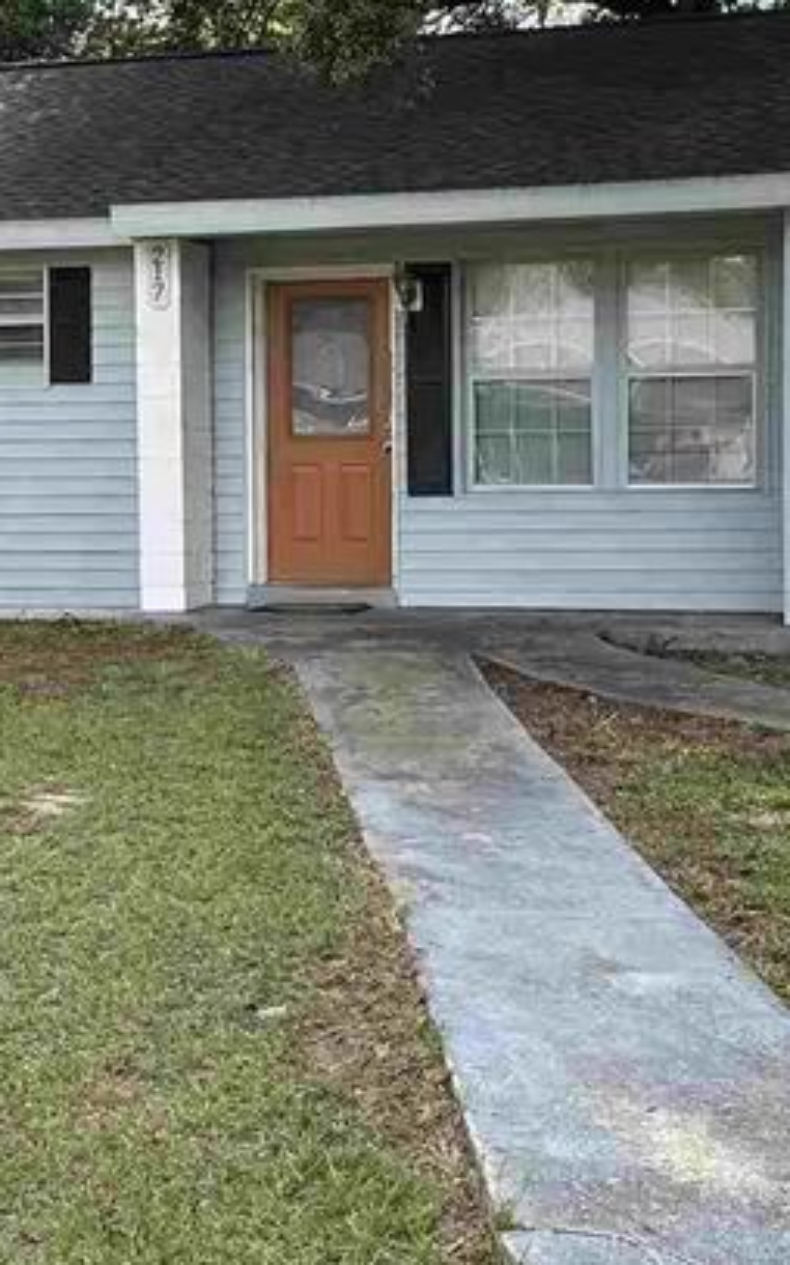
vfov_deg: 31.9
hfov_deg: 20.2
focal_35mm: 64
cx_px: 267
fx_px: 2207
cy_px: 535
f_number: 1.78
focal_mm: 6.86
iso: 80
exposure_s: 1/745
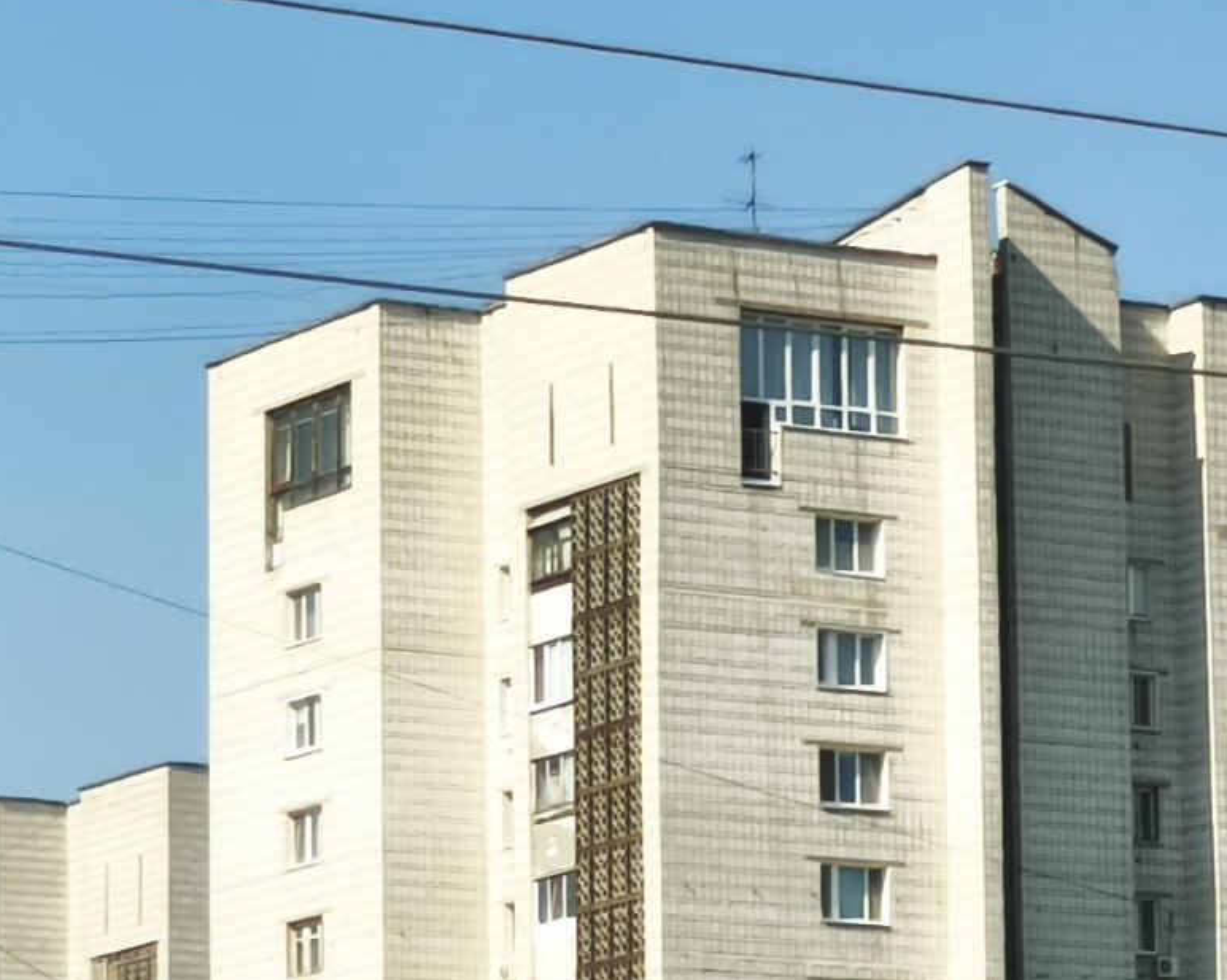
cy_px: 817
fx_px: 3303
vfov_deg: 16.7
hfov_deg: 21.0
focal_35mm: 91
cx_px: 807
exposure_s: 1/400
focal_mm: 7.1
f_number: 1.9
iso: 250
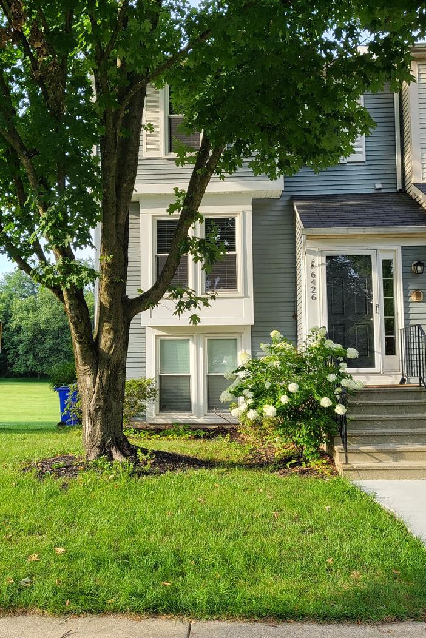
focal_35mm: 37
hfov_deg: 35.9
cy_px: 324
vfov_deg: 51.9
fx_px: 656
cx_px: 195
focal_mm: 4.25
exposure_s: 1/493
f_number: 1.8
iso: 50
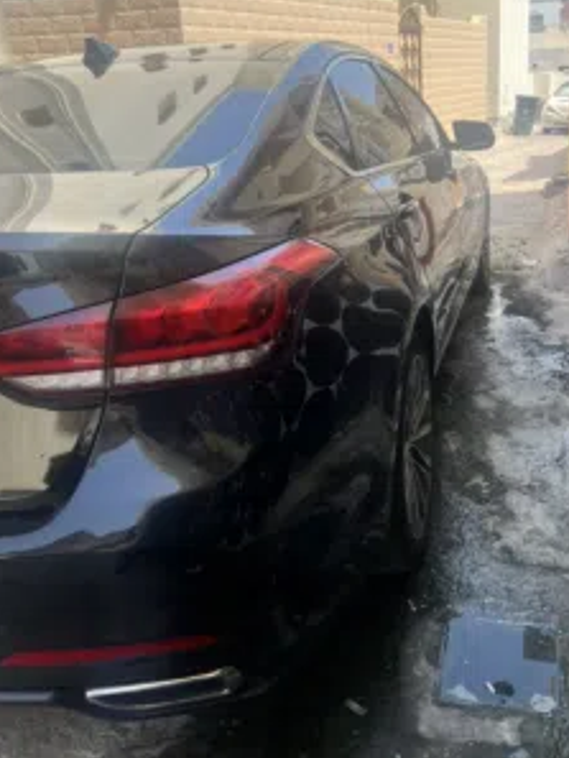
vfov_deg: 52.3
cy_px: 309
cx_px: 334
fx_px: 767
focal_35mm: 35
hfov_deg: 40.6
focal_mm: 5.7
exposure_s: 1/1645
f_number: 1.5
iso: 50
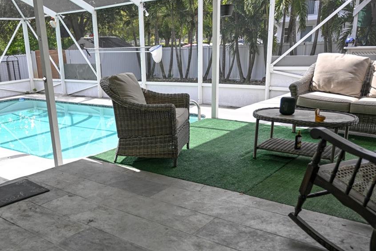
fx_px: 376
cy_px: 162
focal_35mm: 36
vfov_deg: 36.6
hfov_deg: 52.4
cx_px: 135
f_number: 2.8
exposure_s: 1/800
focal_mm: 19
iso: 100
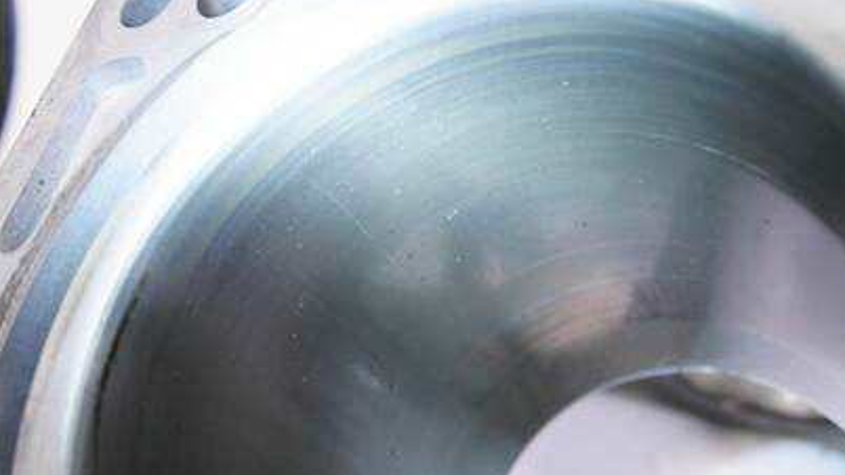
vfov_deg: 30.4
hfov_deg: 51.6
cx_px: 404
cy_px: 225
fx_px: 874
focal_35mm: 39
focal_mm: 15
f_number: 3.7
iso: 400
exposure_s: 1/60
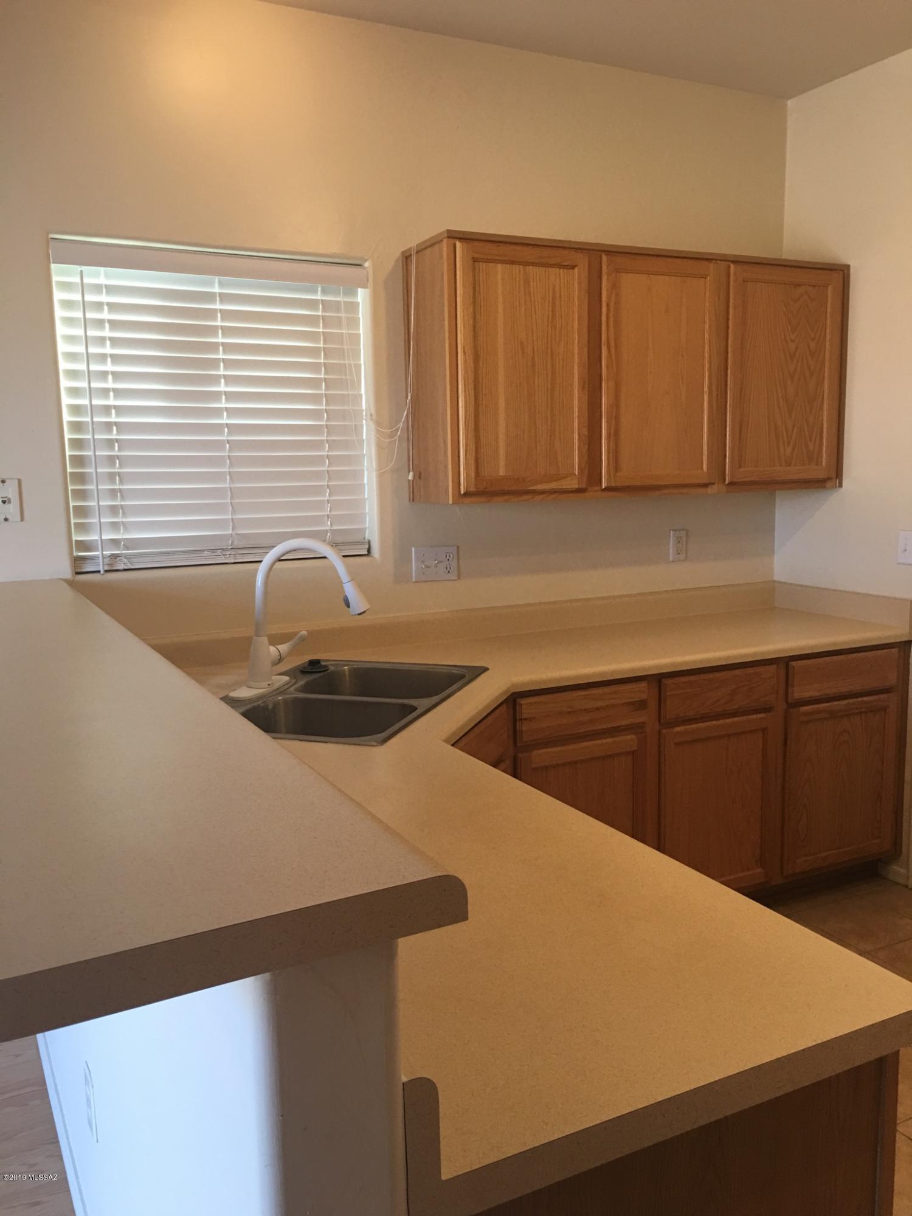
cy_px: 608
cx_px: 456
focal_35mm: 29
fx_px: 1019
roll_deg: +1.8
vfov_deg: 61.7
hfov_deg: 48.2
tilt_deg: -5.7
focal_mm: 4.15
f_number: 2.2
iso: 40
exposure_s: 1/30
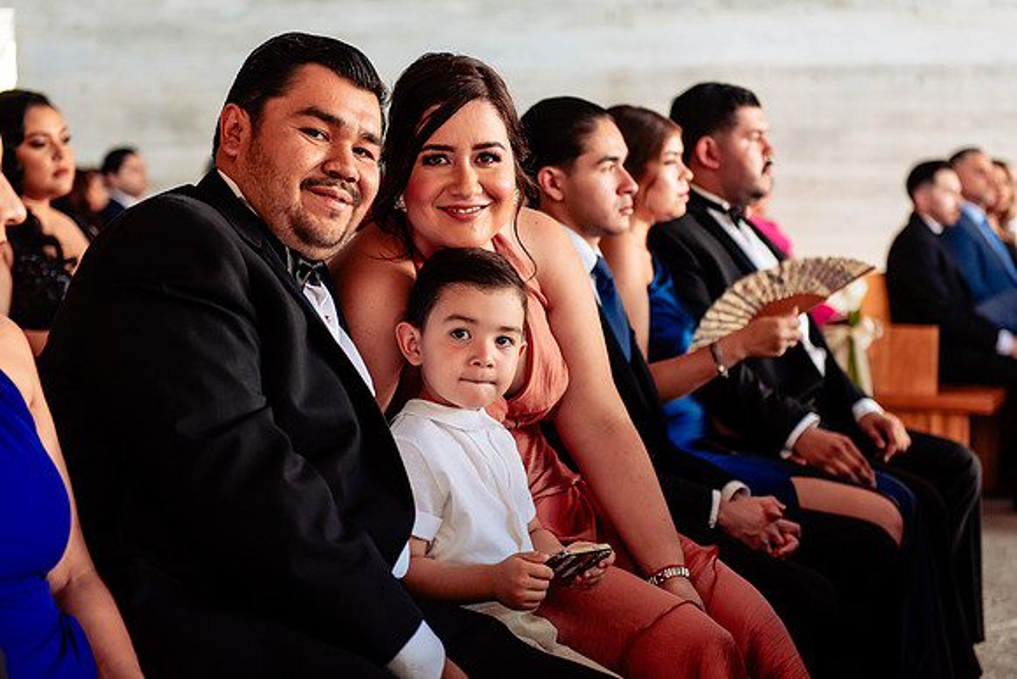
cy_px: 340
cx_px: 508
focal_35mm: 70
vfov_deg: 19.3
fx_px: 1991
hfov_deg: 28.7
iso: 800
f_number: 3.2
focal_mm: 70
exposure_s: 1/250
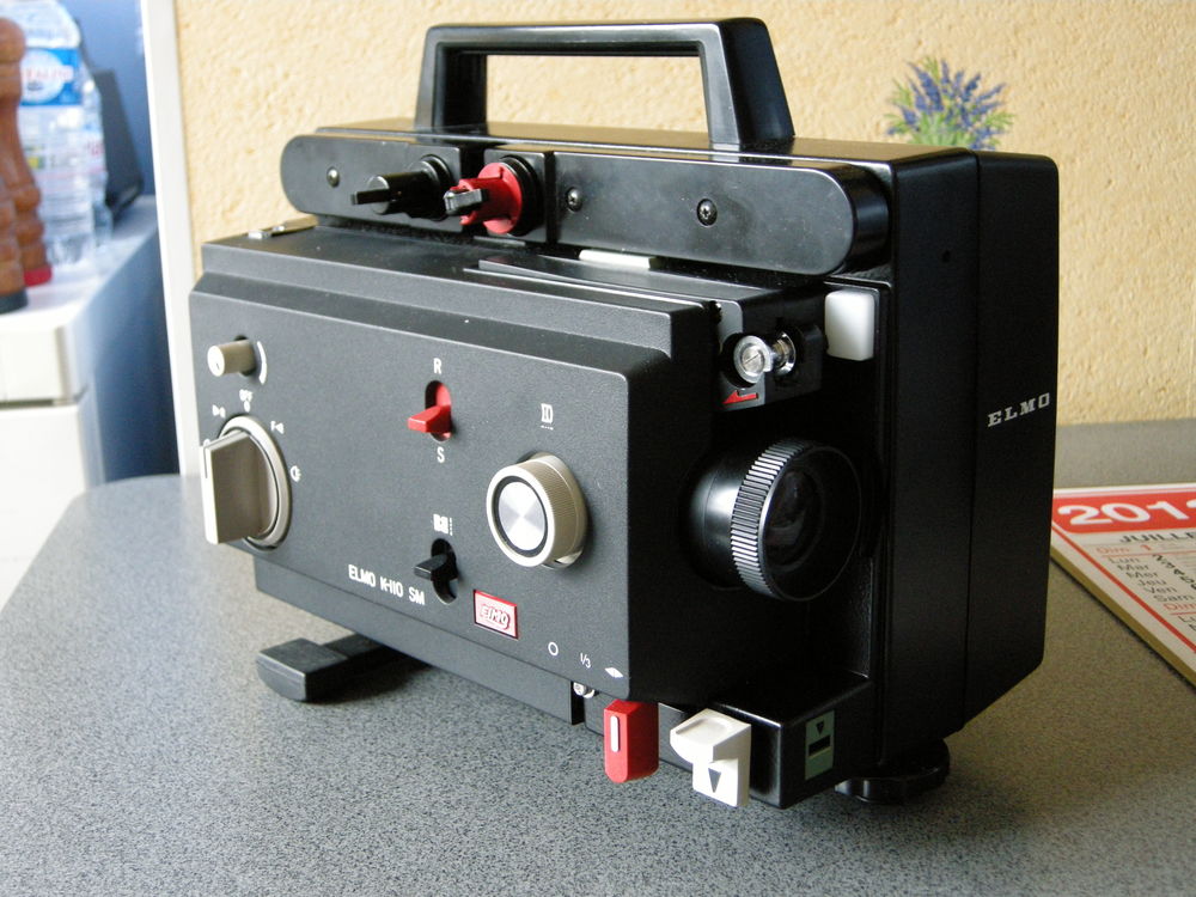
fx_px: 1624
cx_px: 598
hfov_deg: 40.4
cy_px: 448
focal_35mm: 47
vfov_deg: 30.9
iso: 400
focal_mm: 10.1
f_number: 3.1
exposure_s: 1/8.8
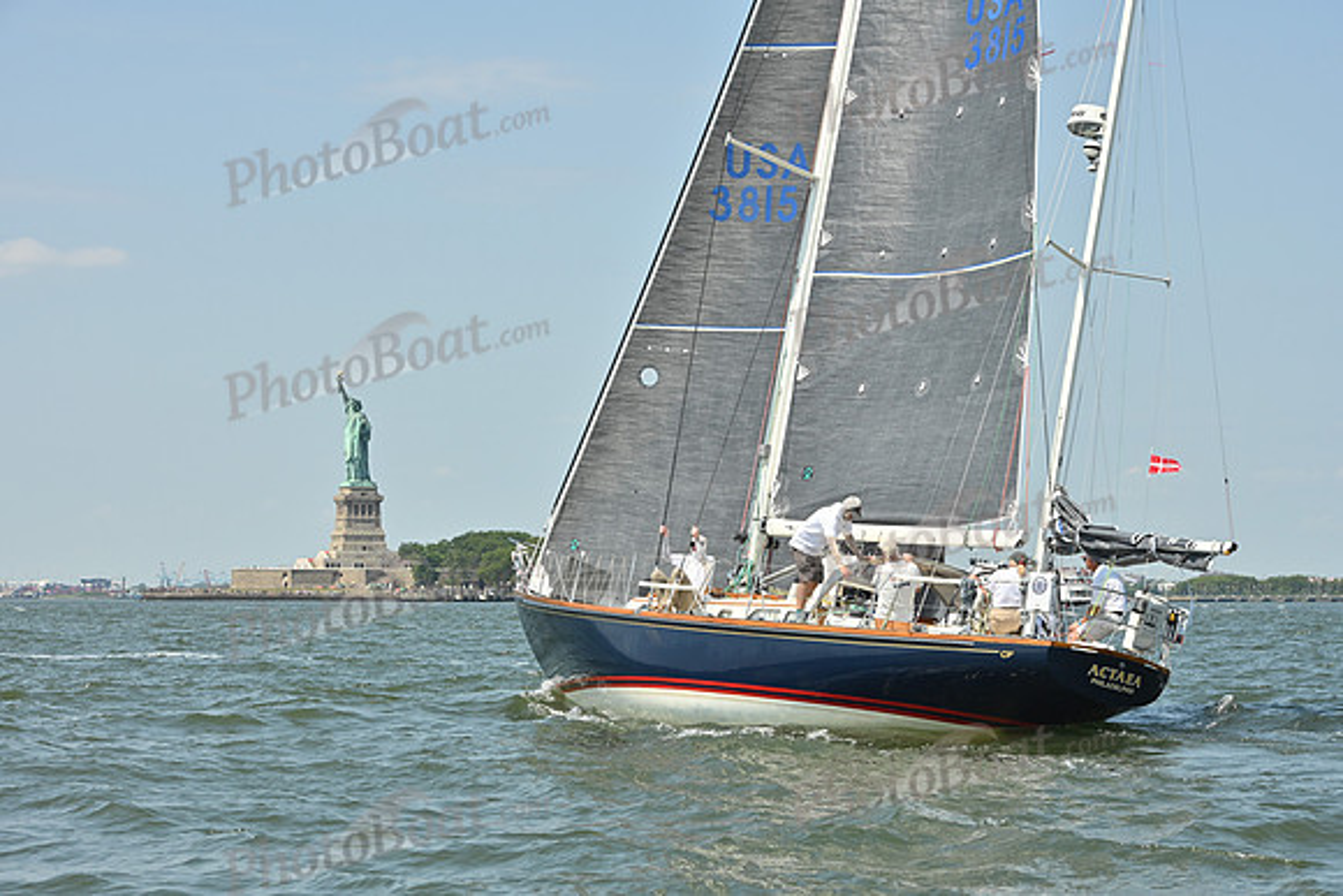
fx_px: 3358
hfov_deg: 22.6
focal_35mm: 90
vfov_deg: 15.2
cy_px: 448
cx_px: 672
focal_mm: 90
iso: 320
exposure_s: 1/1250
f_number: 9
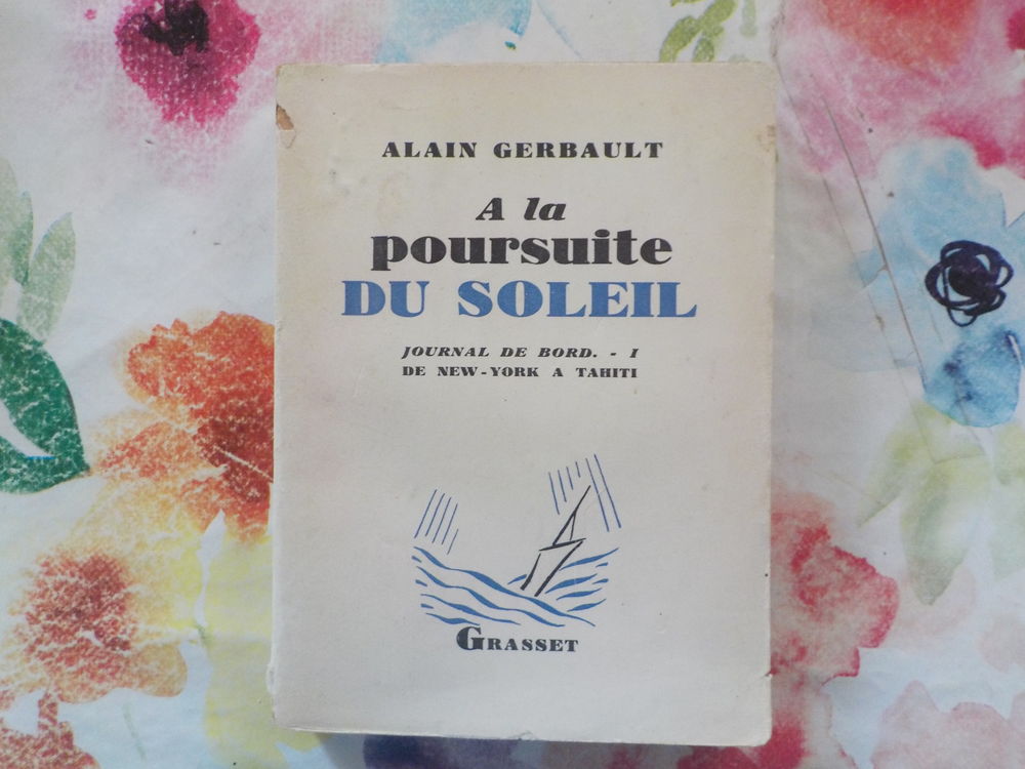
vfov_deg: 46.8
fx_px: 888
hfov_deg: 60.0
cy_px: 384
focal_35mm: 30
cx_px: 512
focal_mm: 4.1
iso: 400
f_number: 3.3
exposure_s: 1/25
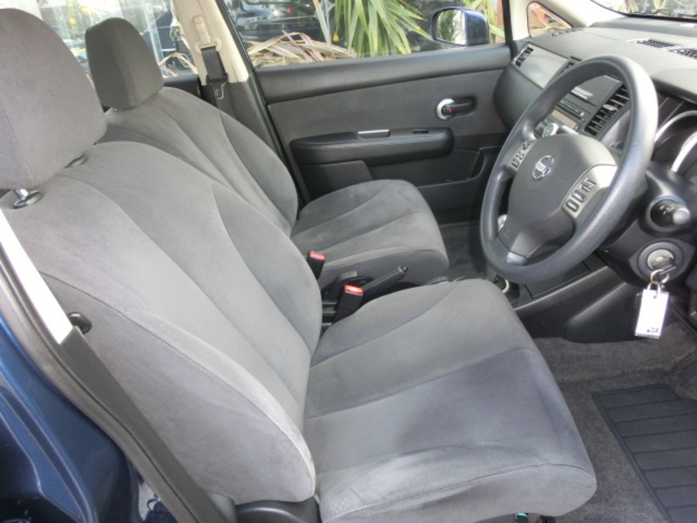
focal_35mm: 25
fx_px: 503
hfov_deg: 69.4
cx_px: 348
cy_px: 262
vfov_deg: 54.9
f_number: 3.3
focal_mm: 4.4
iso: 400
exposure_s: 1/100
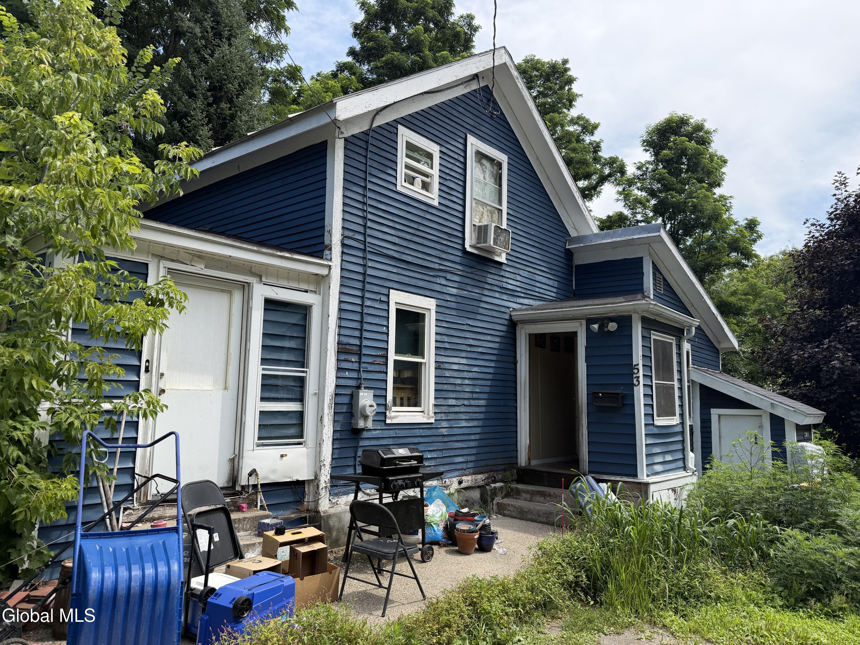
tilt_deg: +6.7
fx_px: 596
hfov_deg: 71.6
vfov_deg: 56.8
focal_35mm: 24
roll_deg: -1.2
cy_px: 322
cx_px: 430
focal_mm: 6.76
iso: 100
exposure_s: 1/2907
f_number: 1.78
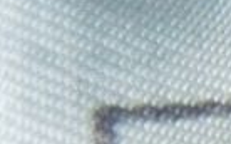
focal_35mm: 166
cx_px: 626
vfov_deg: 7.5
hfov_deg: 10.2
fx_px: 1044
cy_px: 315
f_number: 2.8
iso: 800
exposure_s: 1/20
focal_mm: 4.8
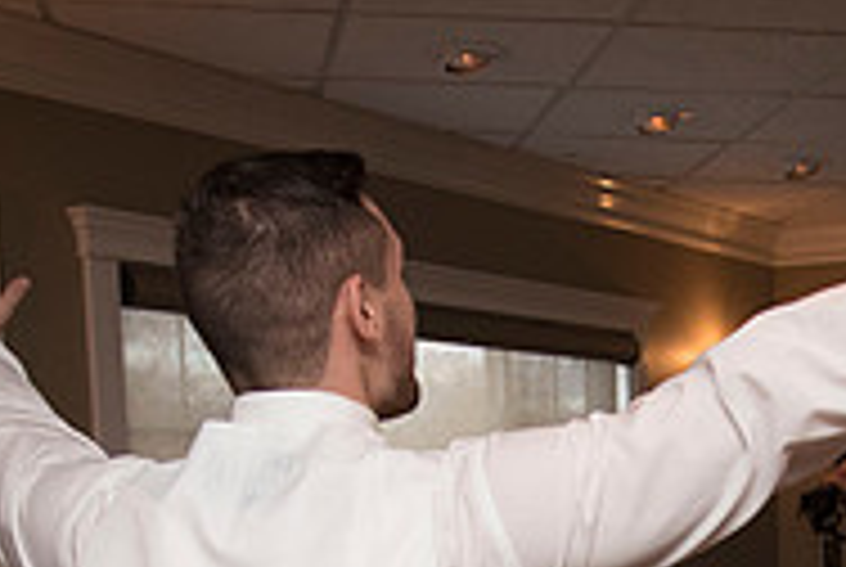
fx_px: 1742
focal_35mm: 74
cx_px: 657
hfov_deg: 26.9
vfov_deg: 16.7
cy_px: 862
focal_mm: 24
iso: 2000
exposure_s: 1/200
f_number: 4
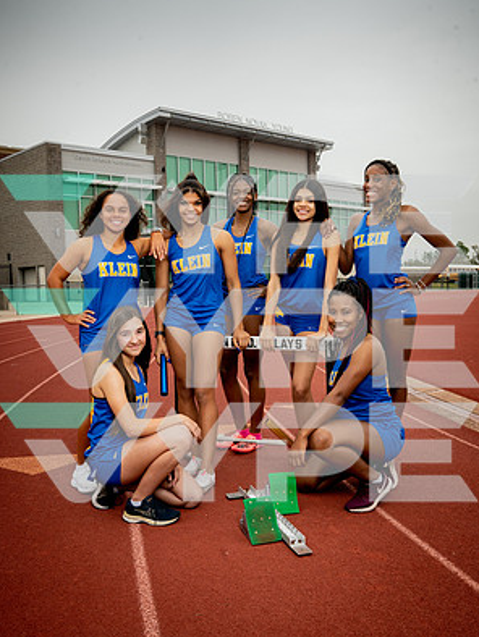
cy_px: 340
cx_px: 241
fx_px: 627
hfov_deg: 41.8
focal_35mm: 34
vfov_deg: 53.9
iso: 320
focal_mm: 31
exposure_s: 1/250
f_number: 10
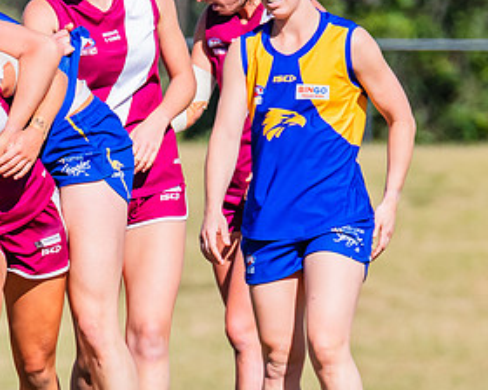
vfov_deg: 1.0
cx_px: -50
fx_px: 22849
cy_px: 113
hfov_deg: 1.2
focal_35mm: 1582
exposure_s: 1/2000
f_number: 9
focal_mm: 420
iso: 800
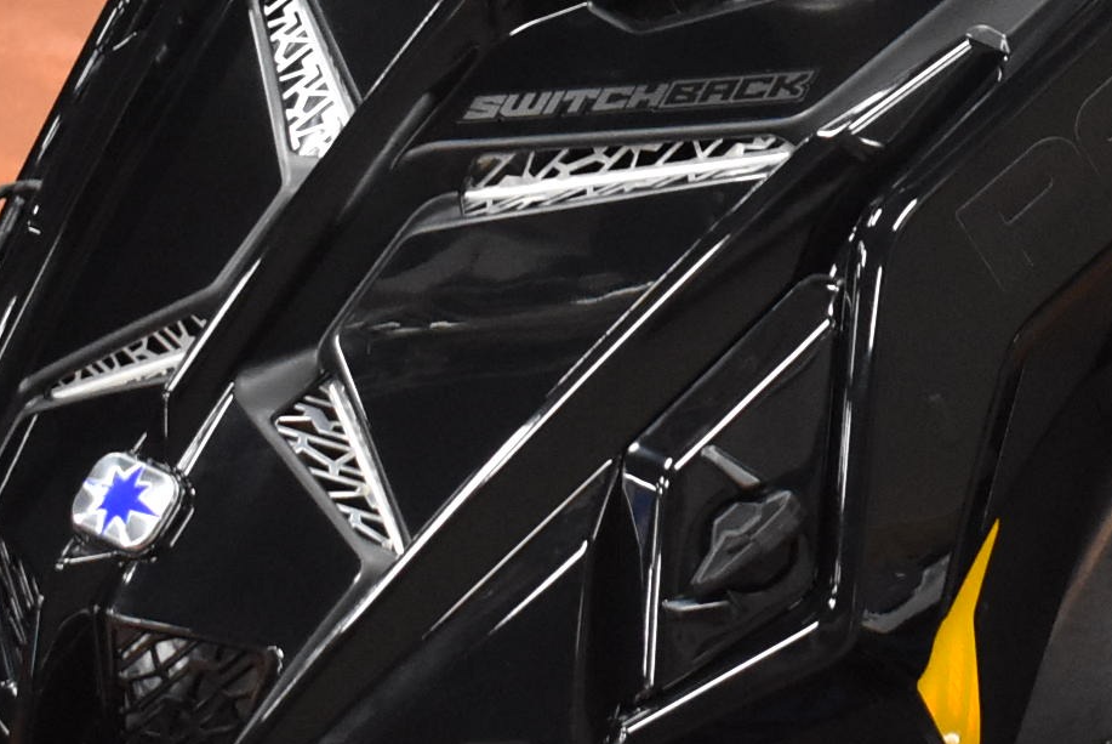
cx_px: 1256
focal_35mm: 137
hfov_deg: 14.6
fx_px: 4235
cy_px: -146
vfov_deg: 9.9
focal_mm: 28
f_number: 4.2
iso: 3600
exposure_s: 1/125
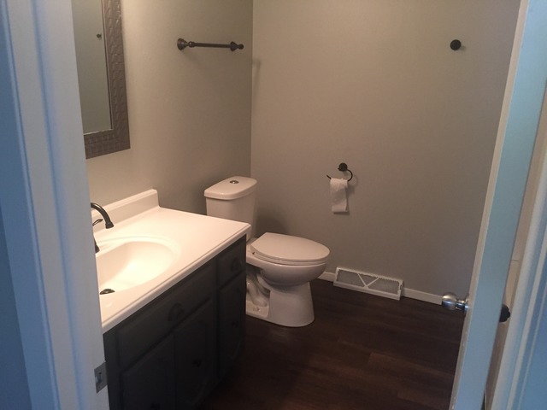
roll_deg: -0.4
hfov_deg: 61.7
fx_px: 458
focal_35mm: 29
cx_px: 274
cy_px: 205
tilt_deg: -18.1
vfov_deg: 48.2
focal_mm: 4.15
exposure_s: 1/30
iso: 160
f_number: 2.2
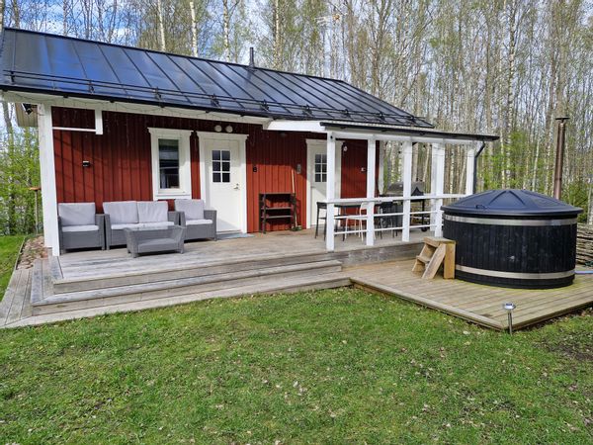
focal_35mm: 23
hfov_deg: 73.9
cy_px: 222
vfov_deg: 58.9
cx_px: 296
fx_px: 394
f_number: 1.8
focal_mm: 5.54
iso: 50
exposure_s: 1/444
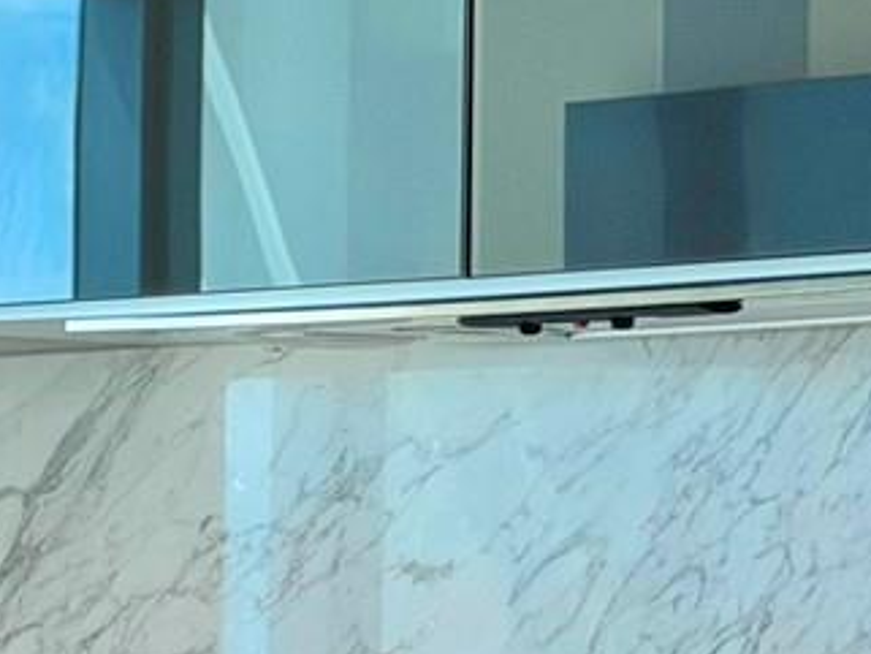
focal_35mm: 239
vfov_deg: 6.2
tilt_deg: -3.5
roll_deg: +0.3
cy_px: 863
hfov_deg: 8.2
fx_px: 6016
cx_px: -326
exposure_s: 1/183
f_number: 1.78
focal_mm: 6.76
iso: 50
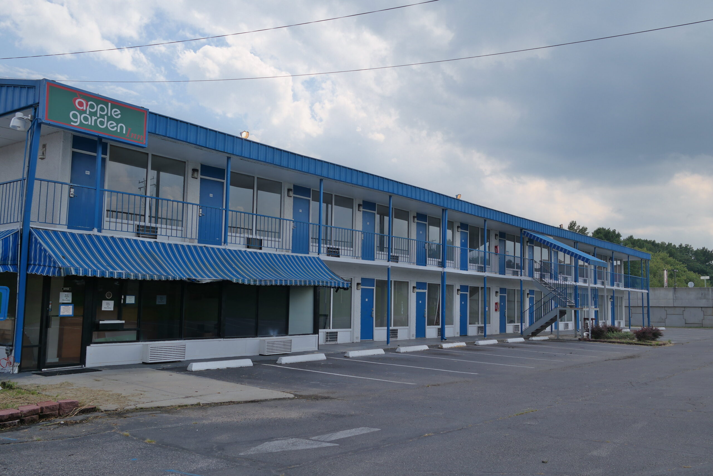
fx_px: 594
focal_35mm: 30
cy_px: 238
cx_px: 356
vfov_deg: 43.6
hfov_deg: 61.9
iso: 100
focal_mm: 20
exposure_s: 1/320
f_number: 6.3
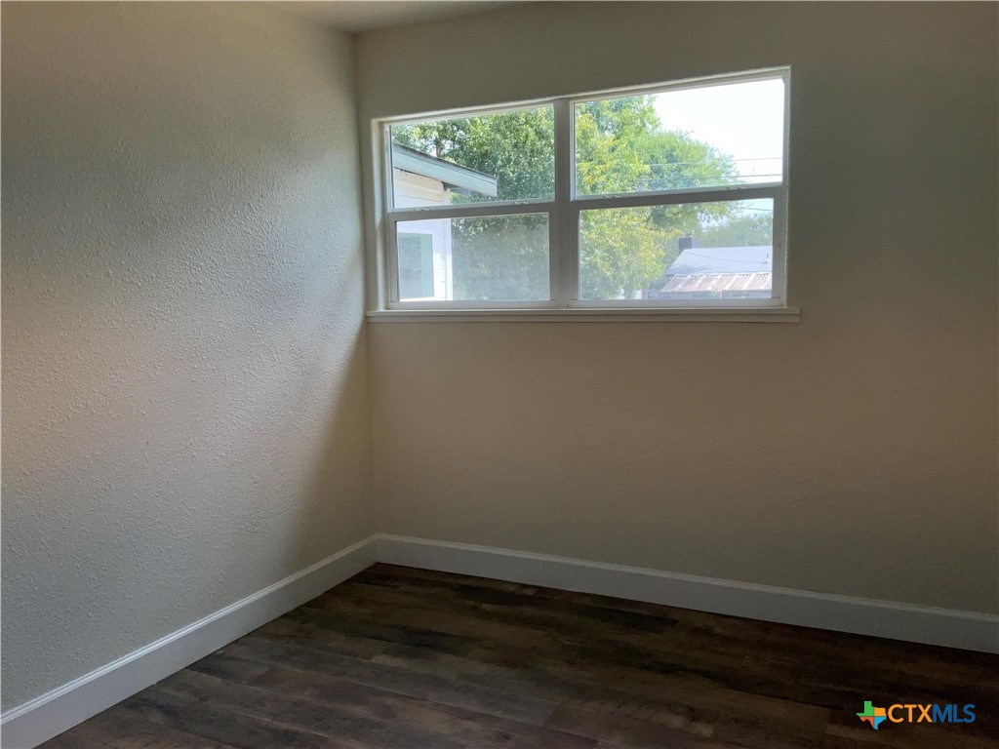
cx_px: 500
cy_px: 374
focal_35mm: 29
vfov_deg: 48.2
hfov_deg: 61.7
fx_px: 837
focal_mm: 3
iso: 16
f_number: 1.8
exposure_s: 1/509
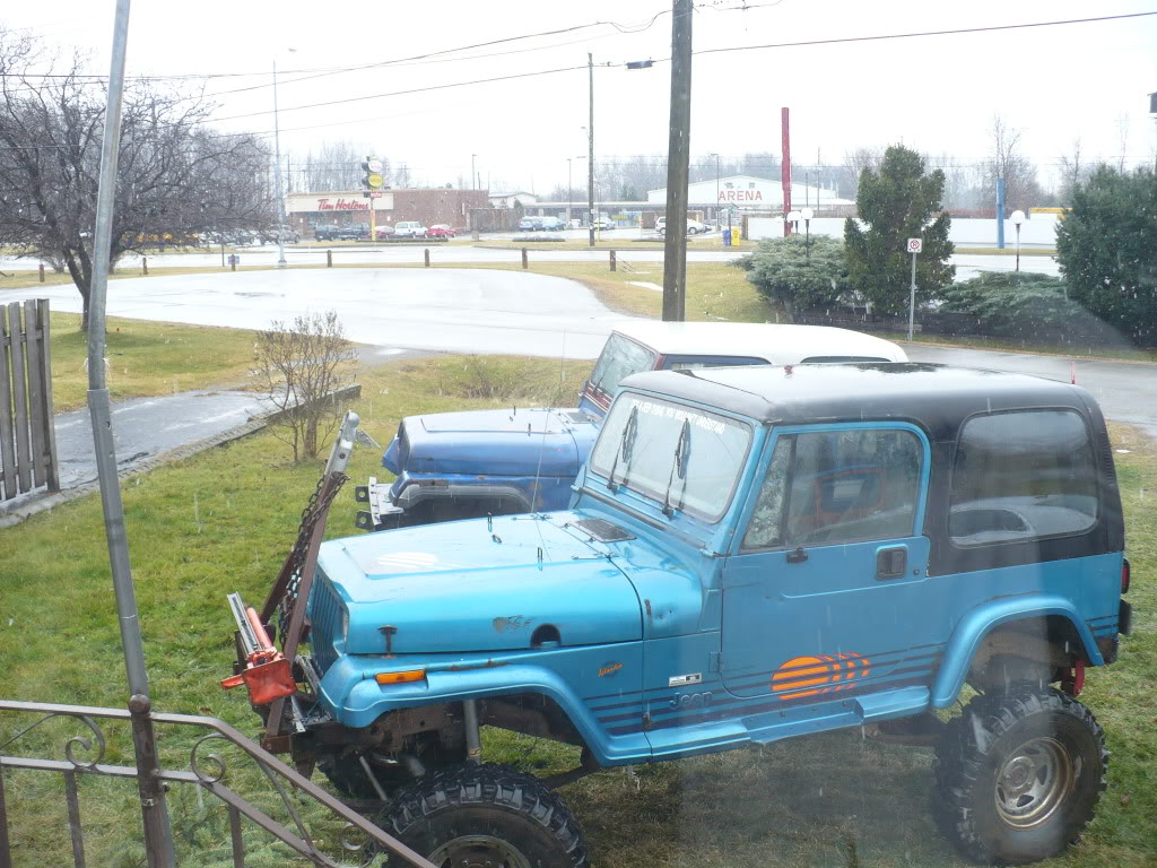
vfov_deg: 38.7
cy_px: 434
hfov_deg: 50.1
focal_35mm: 37
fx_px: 1237
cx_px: 578
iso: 100
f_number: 2.8
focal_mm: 6.1
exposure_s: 1/80
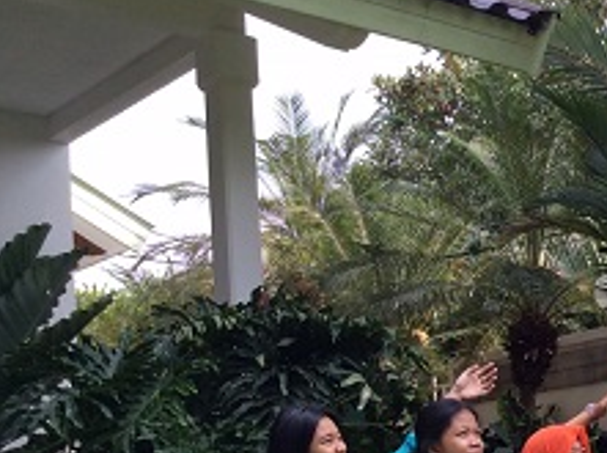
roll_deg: +5.8
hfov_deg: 25.2
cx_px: 662
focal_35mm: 72
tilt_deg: +4.3
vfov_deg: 20.1
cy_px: 383
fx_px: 1260
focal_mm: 3.3
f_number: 2.4
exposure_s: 1/336
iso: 32
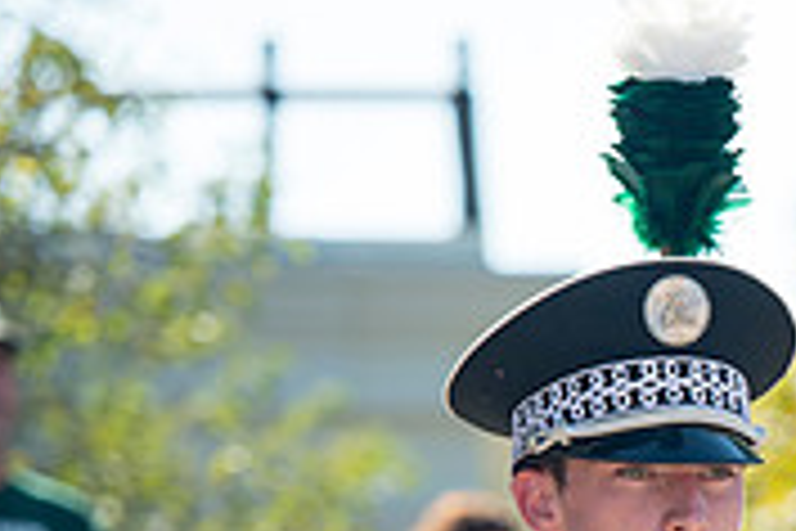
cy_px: 778
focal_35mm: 507
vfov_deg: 2.7
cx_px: 1268
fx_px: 11209
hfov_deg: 4.0
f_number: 4.5
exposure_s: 1/1000
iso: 200
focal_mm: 155
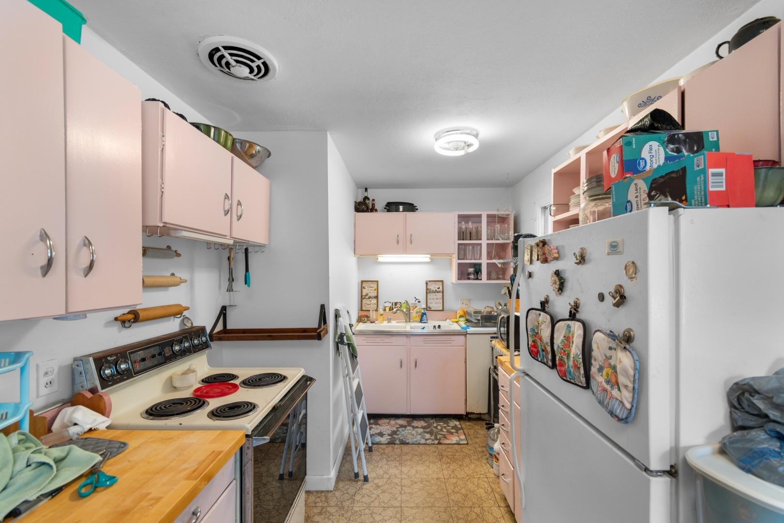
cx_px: 392
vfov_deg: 77.3
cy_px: 262
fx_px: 327
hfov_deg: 100.4
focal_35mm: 15
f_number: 4.5
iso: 100
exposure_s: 1/6
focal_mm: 10
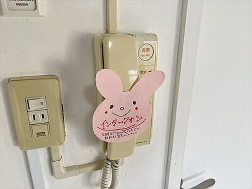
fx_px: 189
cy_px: 94
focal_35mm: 26
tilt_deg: -22.6
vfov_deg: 53.1
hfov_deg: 67.3
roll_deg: -0.8
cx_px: 126
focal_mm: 5.1
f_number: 1.6
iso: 64
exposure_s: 1/121
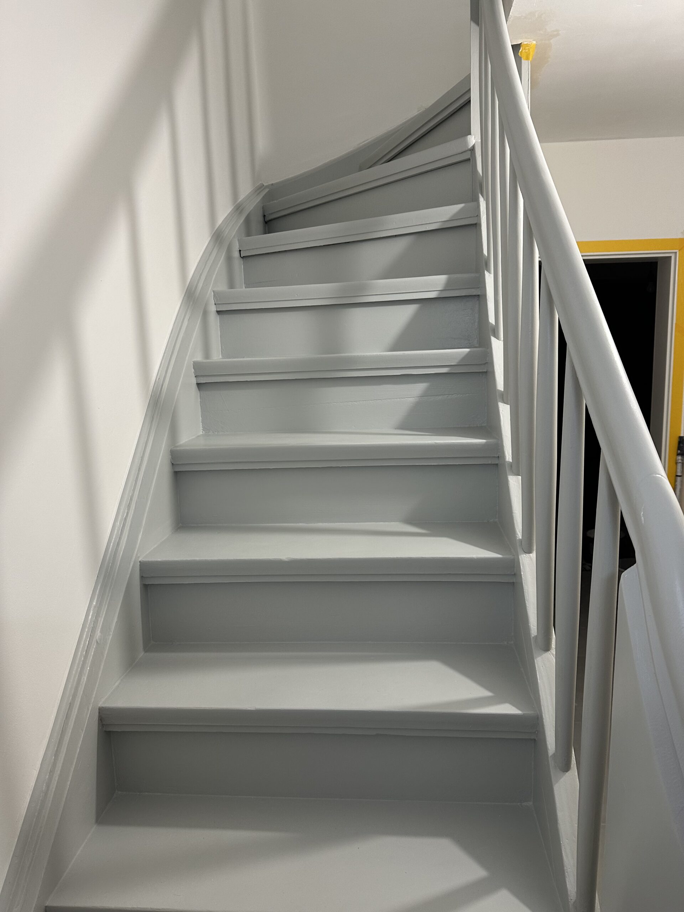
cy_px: 456
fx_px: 632
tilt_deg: -9.7
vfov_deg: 71.6
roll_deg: +0.5
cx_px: 342
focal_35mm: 24
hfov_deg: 56.8
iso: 125
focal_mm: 6.86
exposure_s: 1/50
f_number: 1.78
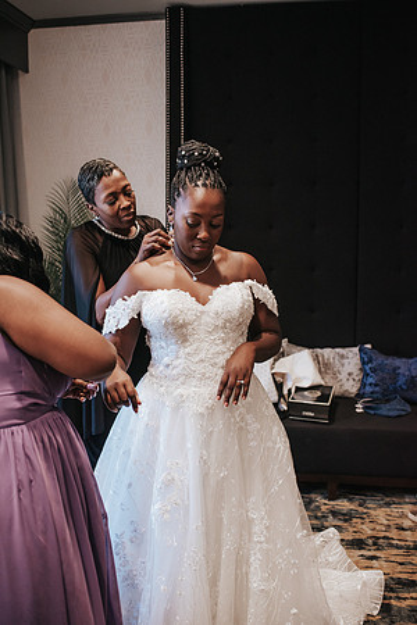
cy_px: 312
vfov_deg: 54.4
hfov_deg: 37.9
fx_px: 608
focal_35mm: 35
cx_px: 208
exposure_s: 1/800
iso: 1000
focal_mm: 35
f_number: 3.2
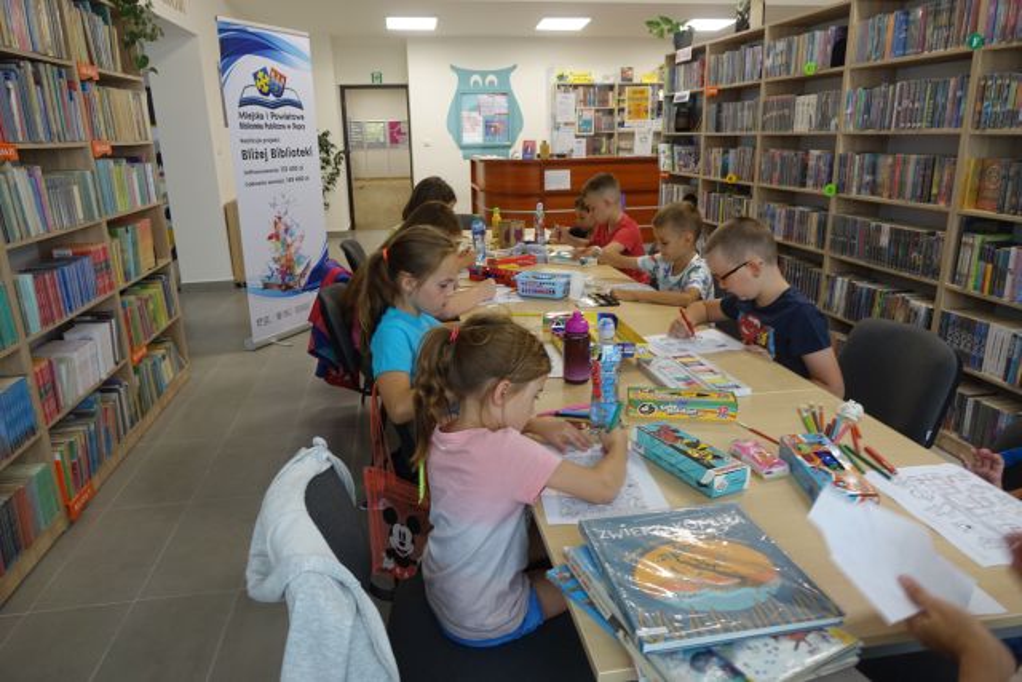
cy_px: 341
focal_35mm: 24
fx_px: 681
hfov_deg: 73.7
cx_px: 511
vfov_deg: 53.2
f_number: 2.8
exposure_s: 1/30
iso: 125
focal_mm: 8.8
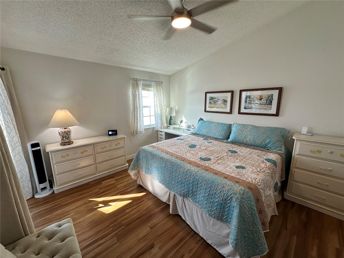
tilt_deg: -10.2
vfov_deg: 85.7
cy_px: 129
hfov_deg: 102.1
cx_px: 172
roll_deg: -0.2
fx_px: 139
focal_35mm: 14
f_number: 2.2
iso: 64
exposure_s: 1/120
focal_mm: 2.22
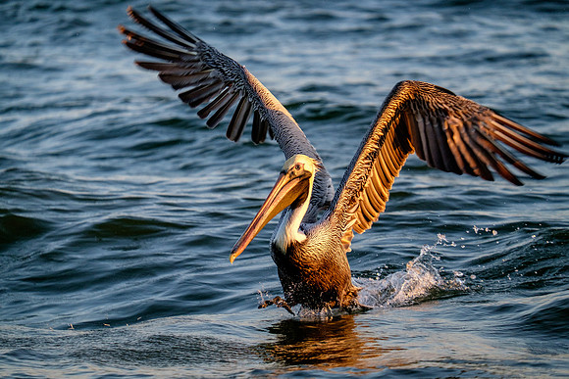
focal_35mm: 300
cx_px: 284
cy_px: 190
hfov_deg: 6.9
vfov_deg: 4.6
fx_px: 4743
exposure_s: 1/1000
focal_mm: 200
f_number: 5.6
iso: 800
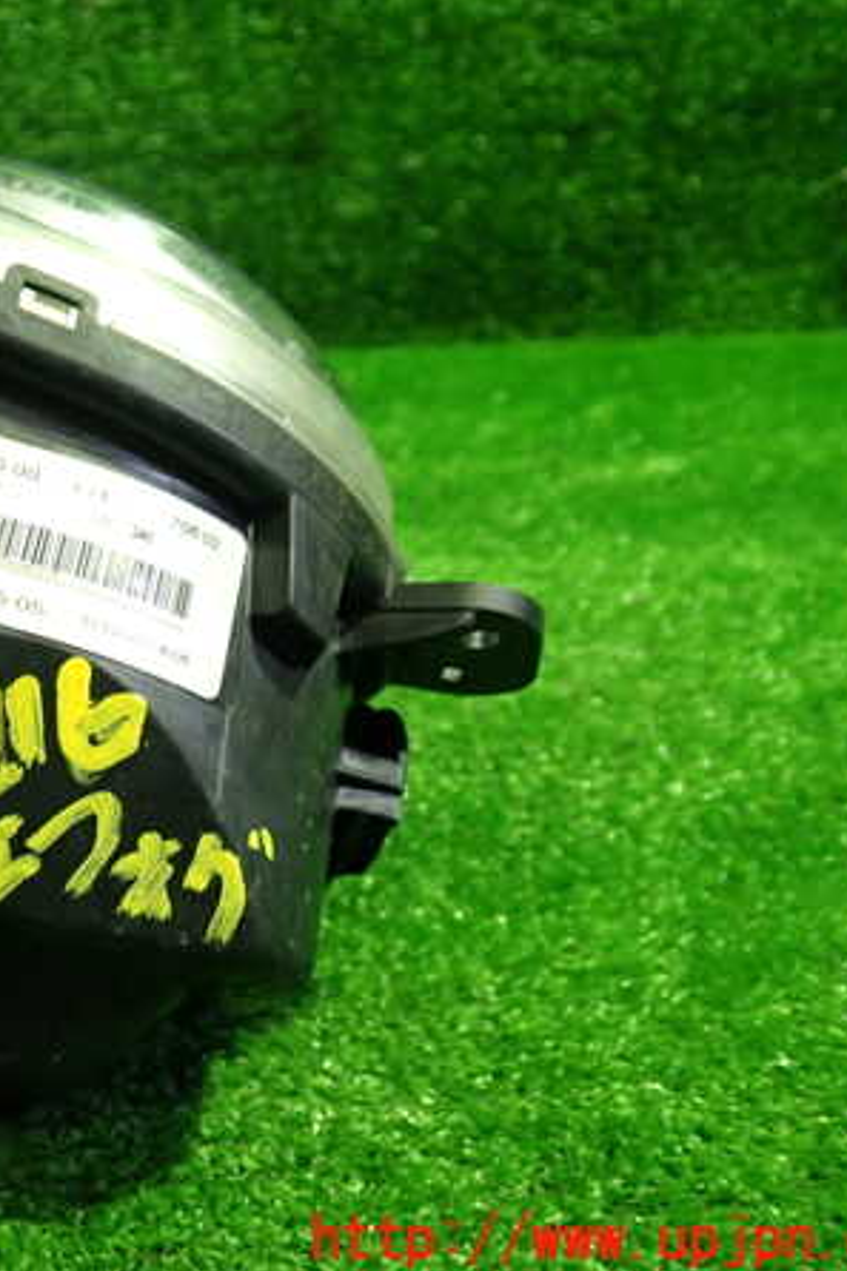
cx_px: 100
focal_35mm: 42
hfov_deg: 30.6
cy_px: 636
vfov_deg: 46.4
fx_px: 1483
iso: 250
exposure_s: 1/30
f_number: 2.3
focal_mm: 5.4
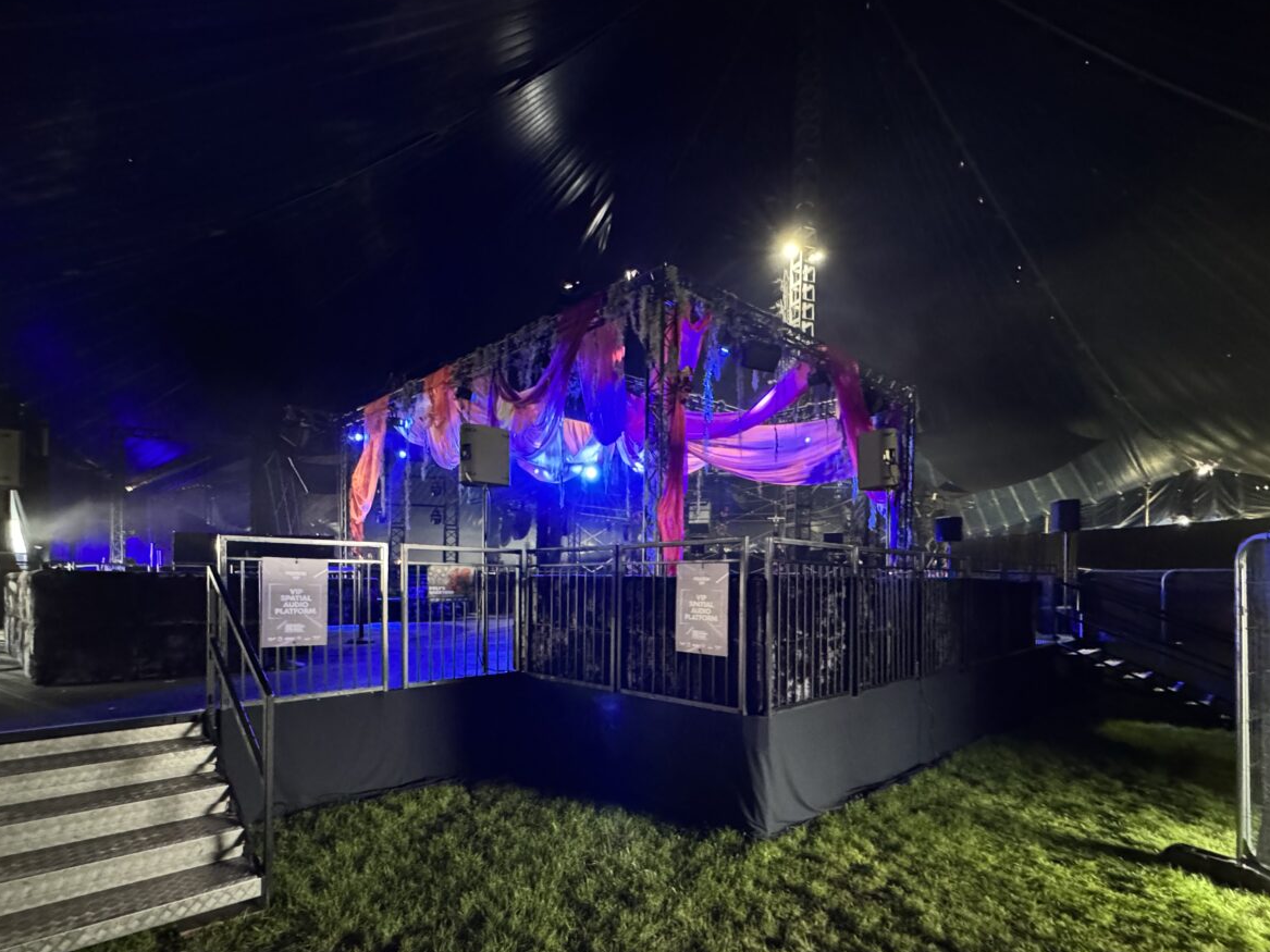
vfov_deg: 70.4
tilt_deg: +0.4
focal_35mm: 18
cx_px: 601
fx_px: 660
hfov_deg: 87.7
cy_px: 597
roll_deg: +0.7
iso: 1600
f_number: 2.2
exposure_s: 1/37
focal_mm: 2.22
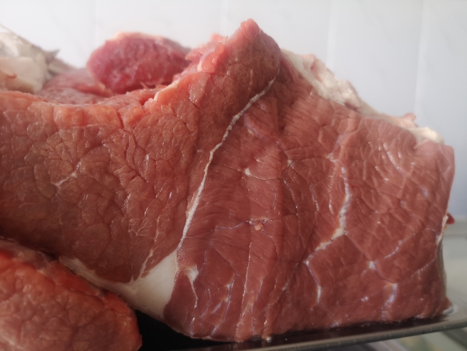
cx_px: 234
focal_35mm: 27
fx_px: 364
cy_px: 176
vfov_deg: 51.4
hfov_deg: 65.3
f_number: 1.8
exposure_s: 1/50
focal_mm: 5.58
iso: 100
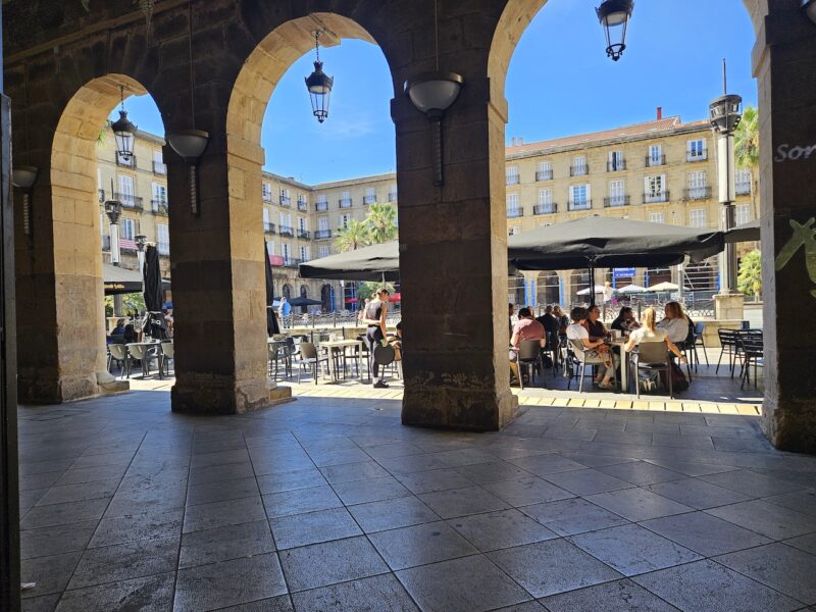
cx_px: 408
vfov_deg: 58.9
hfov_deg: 73.9
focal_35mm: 23
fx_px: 542
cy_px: 306
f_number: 1.8
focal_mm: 5.4
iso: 25
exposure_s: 1/288
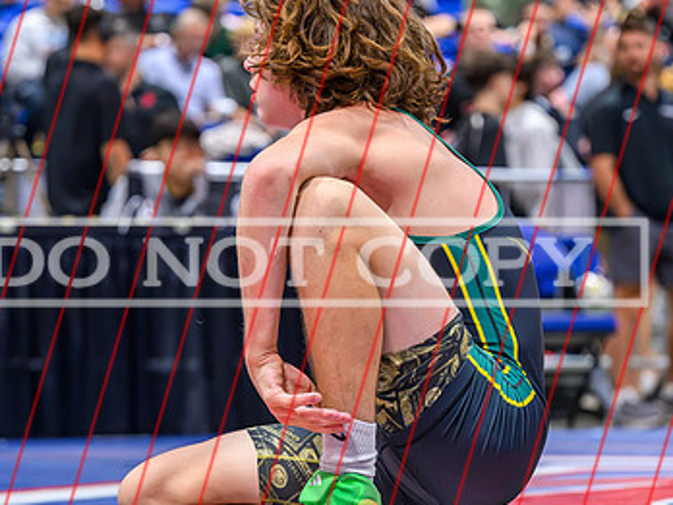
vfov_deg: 8.0
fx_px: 3597
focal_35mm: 185
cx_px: 319
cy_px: 368
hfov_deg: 10.7
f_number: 2.8
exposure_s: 1/640
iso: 3200
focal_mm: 82
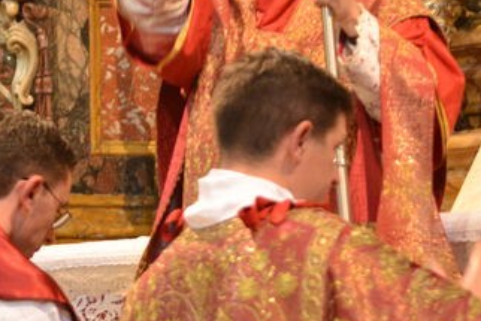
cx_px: -69
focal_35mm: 212
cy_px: 63
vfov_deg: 6.5
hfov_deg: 9.6
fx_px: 2834
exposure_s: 1/50
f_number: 3.5
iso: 1250
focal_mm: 50
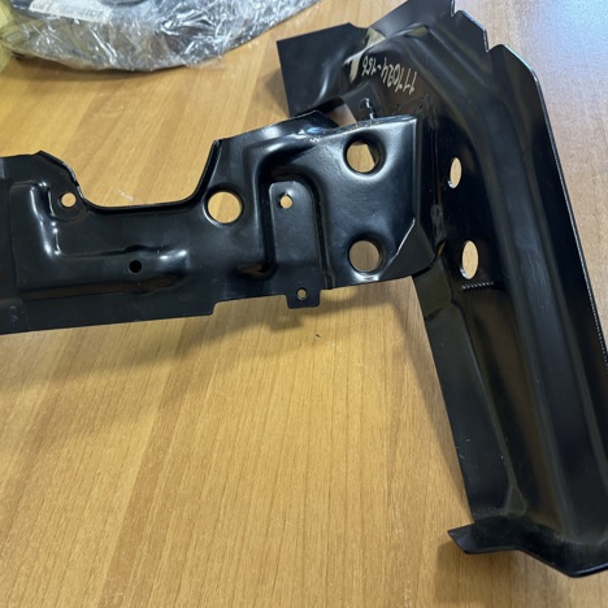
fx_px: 576
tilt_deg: -49.9
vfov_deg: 55.6
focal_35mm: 29
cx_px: 275
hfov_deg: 55.5
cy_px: 309
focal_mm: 6.76
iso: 400
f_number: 1.78
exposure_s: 1/60
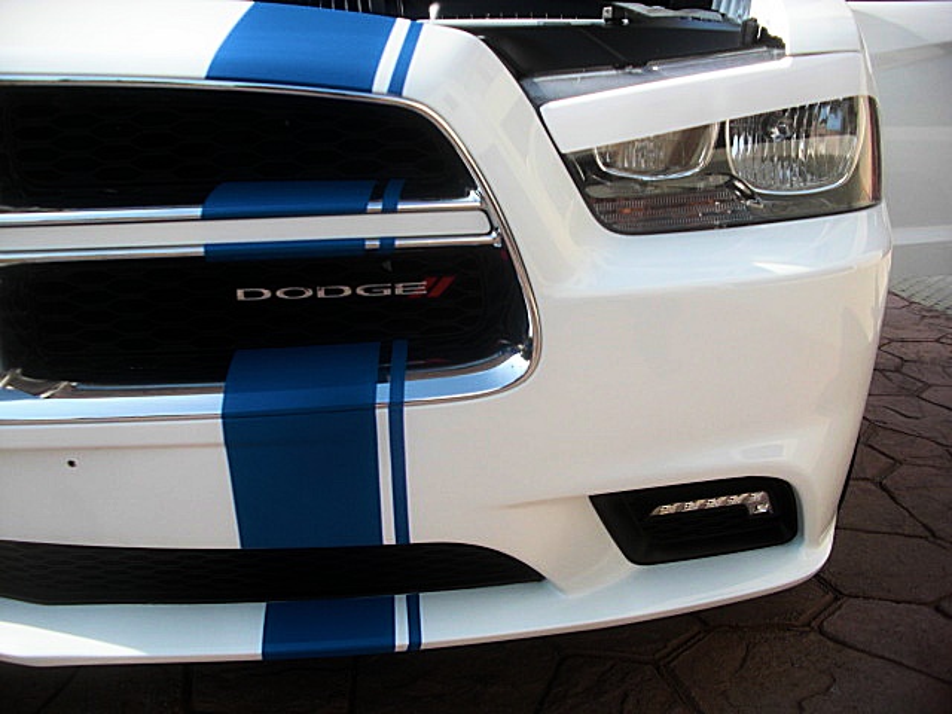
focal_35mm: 36
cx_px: 476
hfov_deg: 51.4
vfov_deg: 39.7
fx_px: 990
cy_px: 357
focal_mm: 6.3
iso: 50
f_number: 2.8
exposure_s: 1/500
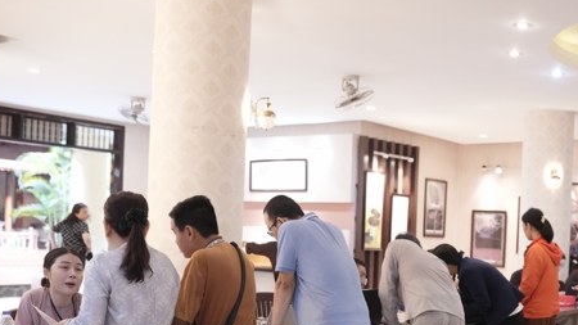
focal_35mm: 53
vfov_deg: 22.4
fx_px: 812
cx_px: 402
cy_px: 250
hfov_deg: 38.6
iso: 6400
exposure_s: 1/250
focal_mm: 35
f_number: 2.8
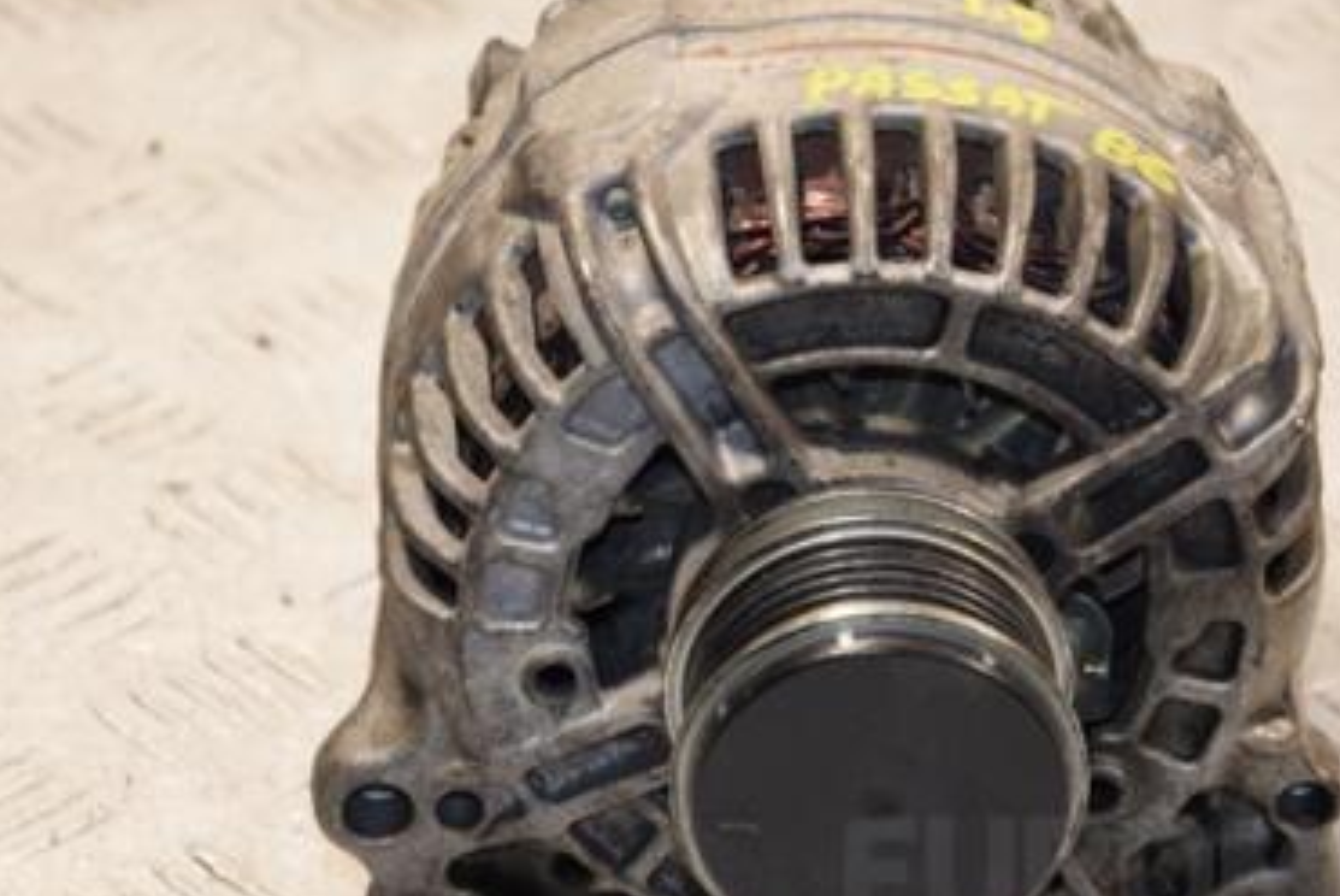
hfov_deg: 11.3
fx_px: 6772
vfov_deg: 7.6
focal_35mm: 182
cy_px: 390
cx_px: 777
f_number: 5.3
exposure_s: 1/125
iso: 800
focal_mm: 75
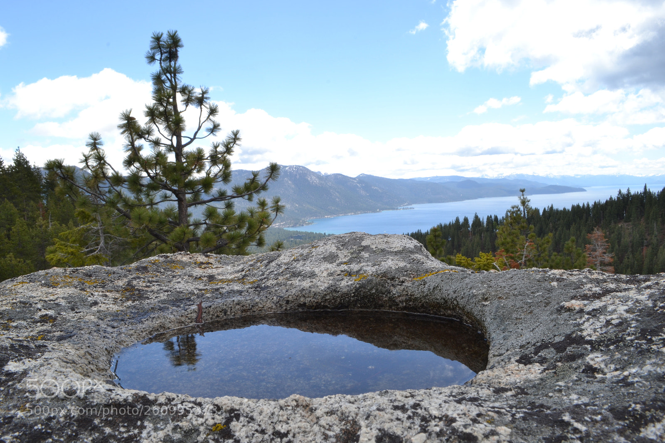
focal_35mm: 27
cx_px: 332
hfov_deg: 67.4
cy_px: 222
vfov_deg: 47.9
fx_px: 499
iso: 200
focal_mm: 18
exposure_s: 1/40
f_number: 18
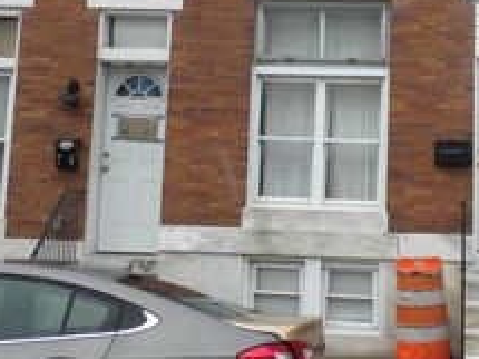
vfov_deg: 16.8
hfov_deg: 22.5
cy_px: -6
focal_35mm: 86
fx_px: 1189
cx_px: 365
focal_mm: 6.6
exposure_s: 1/500
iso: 154
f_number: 3.5
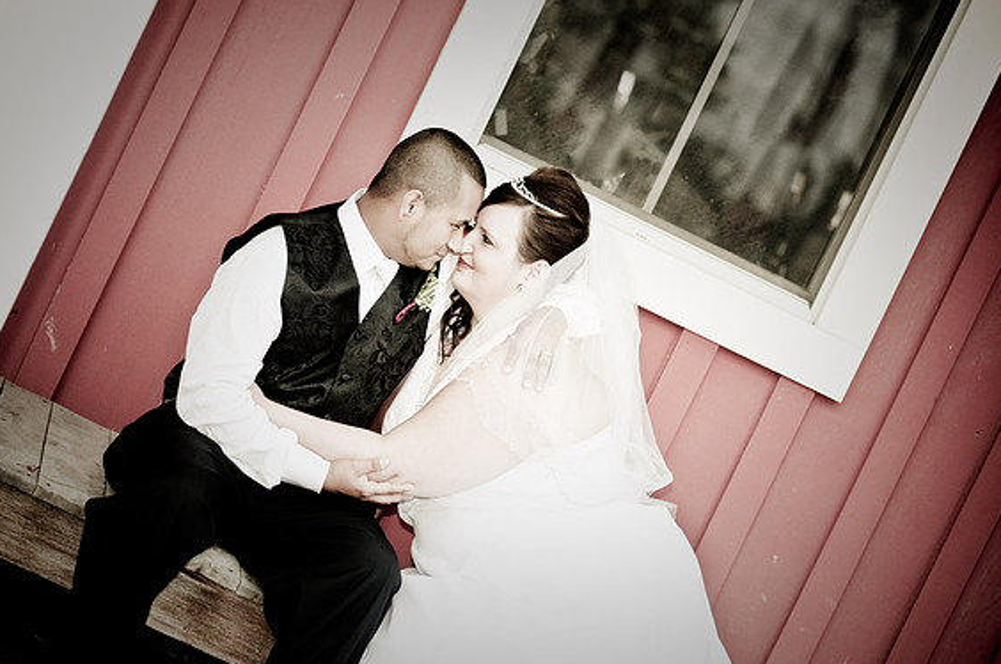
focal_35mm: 108
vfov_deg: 12.6
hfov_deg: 19.0
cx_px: 509
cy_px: 340
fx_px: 2998
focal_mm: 70
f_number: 2.8
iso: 200
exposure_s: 1/250
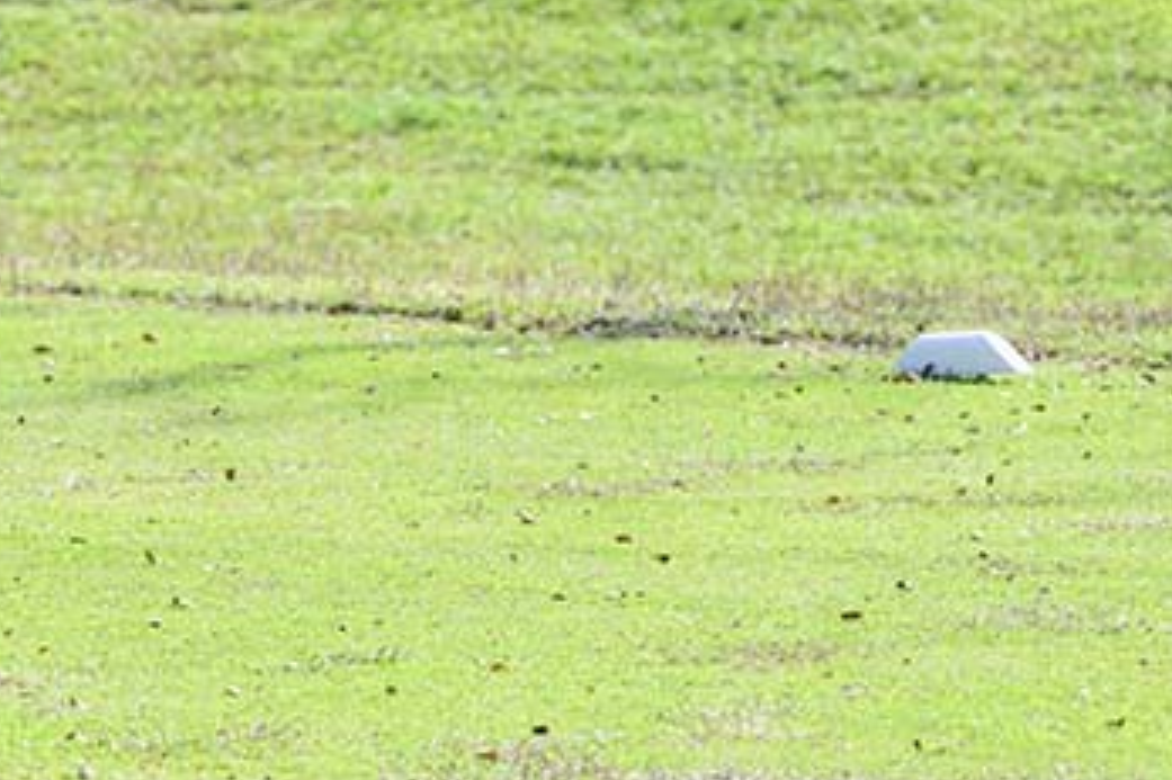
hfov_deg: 6.2
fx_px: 10803
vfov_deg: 4.1
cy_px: -179
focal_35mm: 332
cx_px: 54
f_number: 3.5
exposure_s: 1/10000
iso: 1600
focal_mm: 120
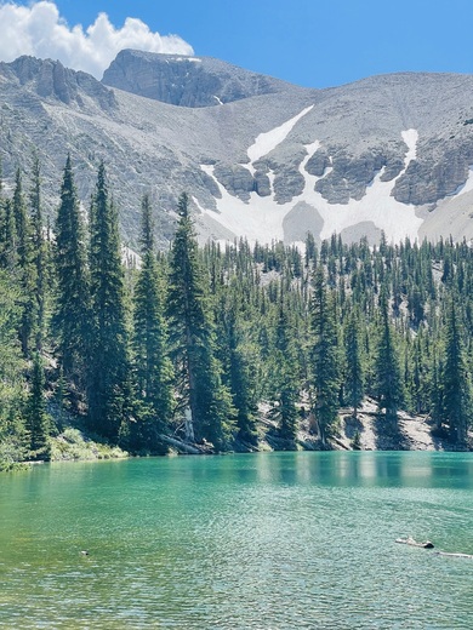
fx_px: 947
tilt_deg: +8.1
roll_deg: -0.5
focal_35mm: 52
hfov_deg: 28.0
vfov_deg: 36.8
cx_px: 236
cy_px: 315
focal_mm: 6
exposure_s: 1/1020
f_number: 2
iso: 25
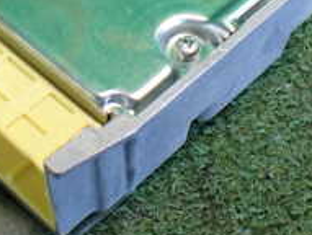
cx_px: 127
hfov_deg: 20.8
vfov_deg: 15.5
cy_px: 11
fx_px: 849
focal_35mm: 94
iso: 800
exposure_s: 1/100
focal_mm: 5.4
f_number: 2.3
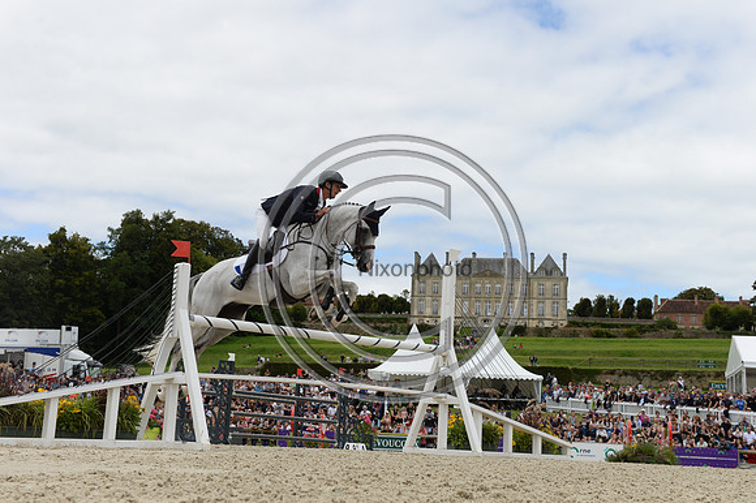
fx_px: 1049
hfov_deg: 39.6
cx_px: 378
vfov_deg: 27.0
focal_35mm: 50
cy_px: 252
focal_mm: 50
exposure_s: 1/3200
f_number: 9
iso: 1250
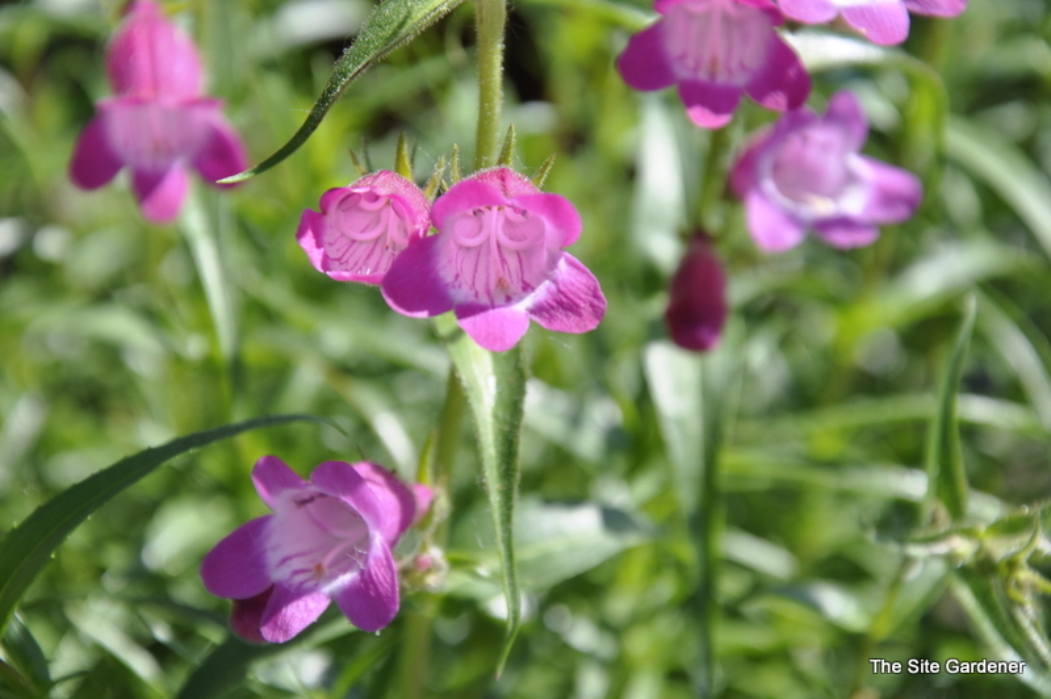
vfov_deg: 8.7
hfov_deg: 13.1
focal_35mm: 158
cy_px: 350
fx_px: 4594
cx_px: 526
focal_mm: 105
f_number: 8
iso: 200
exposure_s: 1/250
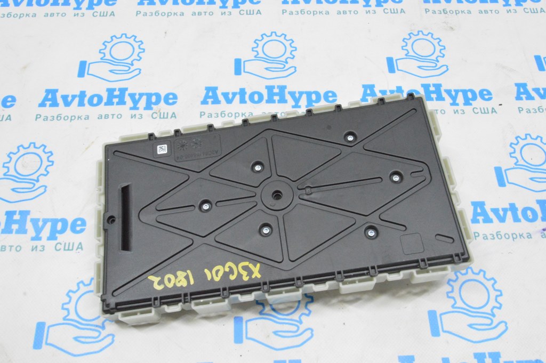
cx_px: 273
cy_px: 182
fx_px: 523
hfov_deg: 55.1
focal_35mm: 34
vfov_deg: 38.3
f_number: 20
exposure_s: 1/15
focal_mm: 23
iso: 6400
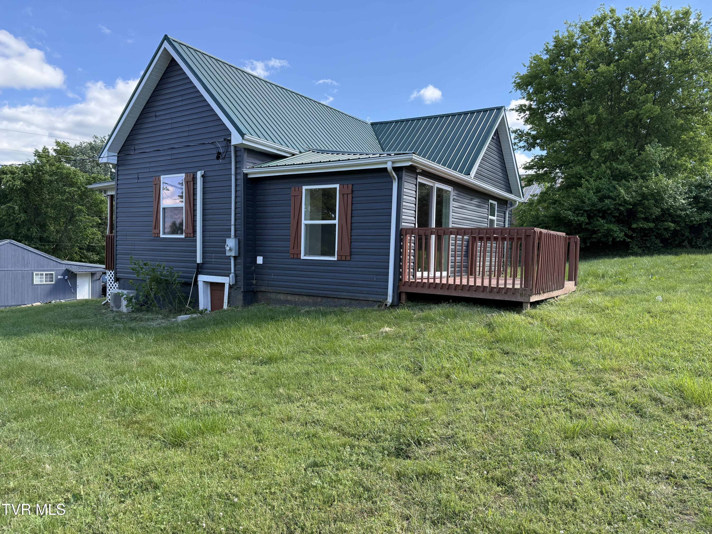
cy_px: 267
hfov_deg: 71.6
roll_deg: -1.6
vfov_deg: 56.8
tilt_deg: -1.4
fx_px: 494
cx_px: 356
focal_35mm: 24
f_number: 1.78
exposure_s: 1/1361
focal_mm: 6.76
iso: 100
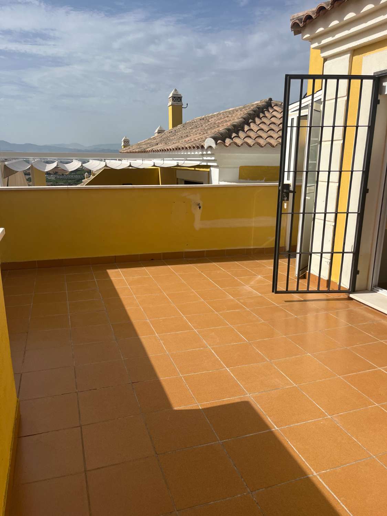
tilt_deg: -16.0
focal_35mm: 26
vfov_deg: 67.3
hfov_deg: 53.1
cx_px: 194
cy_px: 258
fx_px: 388
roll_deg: -1.6
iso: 50
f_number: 1.6
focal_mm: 5.1
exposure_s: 1/5848
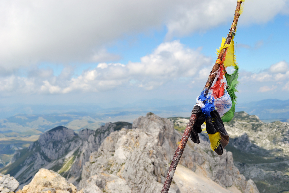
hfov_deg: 46.4
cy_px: 96
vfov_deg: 31.9
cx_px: 144
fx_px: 337
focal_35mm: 42
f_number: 9
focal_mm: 28
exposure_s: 1/320
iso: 100
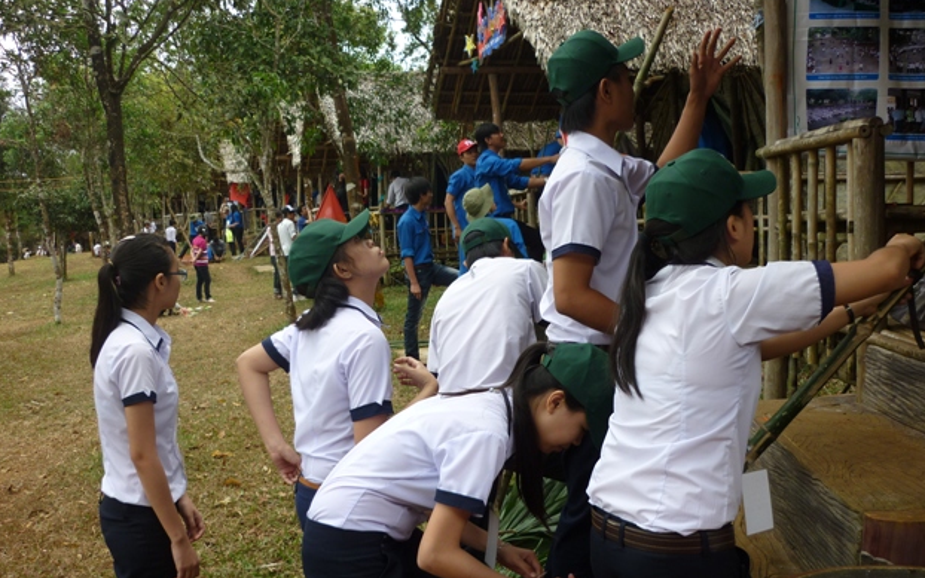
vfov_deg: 35.3
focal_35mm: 36
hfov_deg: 54.0
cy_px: 337
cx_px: 461
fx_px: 908
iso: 80
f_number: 2.8
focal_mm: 5.5
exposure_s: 1/320
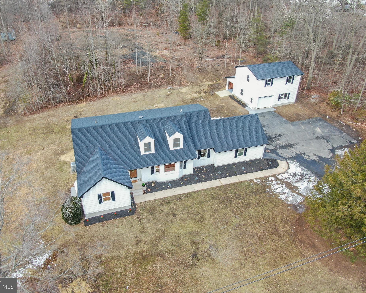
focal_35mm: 26
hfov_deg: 66.0
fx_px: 282
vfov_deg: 54.9
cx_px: 170
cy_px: 142
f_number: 2.8
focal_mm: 4.39
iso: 100
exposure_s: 1/30
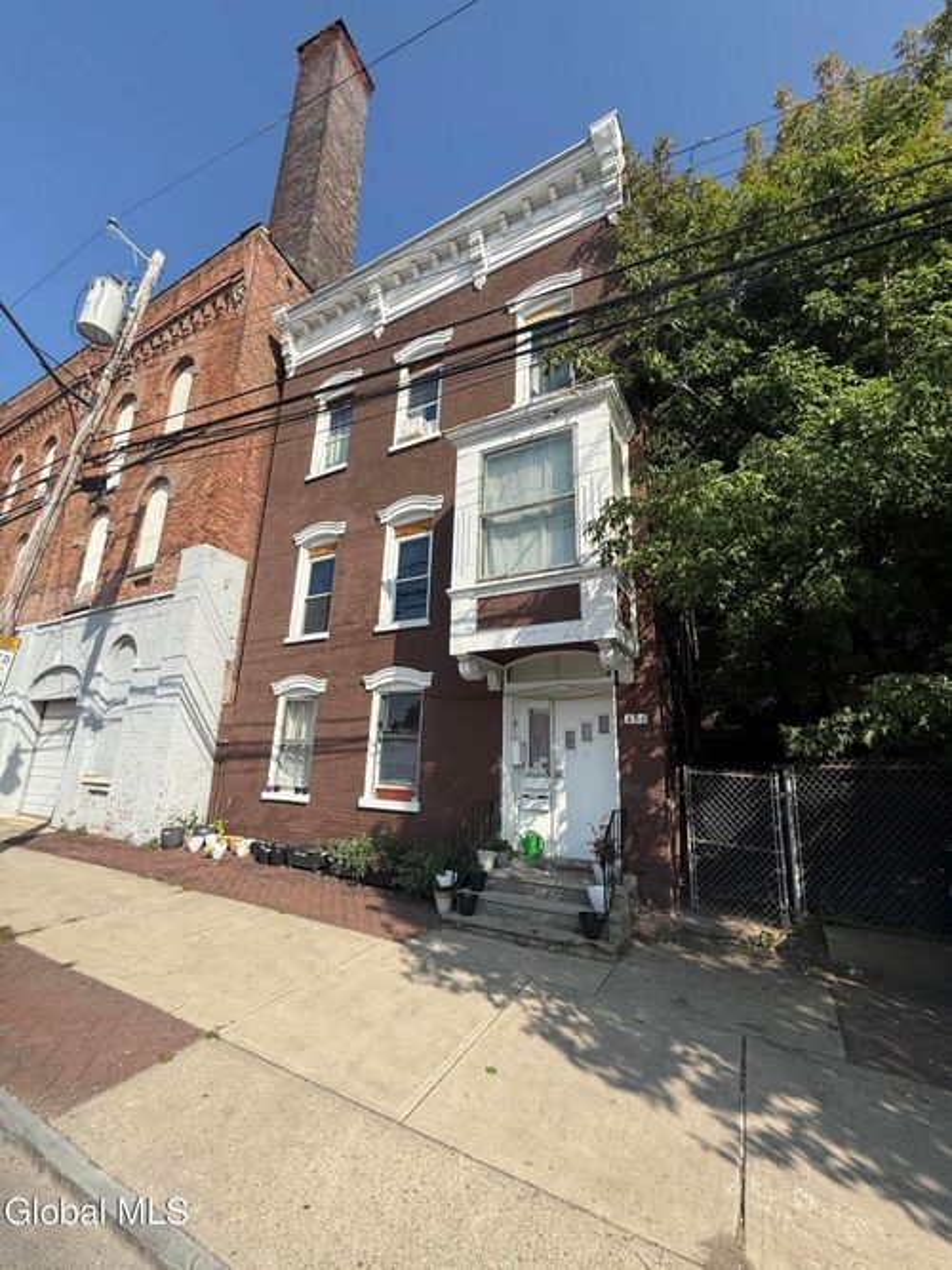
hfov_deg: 85.7
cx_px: 476
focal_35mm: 14
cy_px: 635
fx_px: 514
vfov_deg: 102.1
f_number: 2.2
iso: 50
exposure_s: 1/1431
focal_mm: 2.22
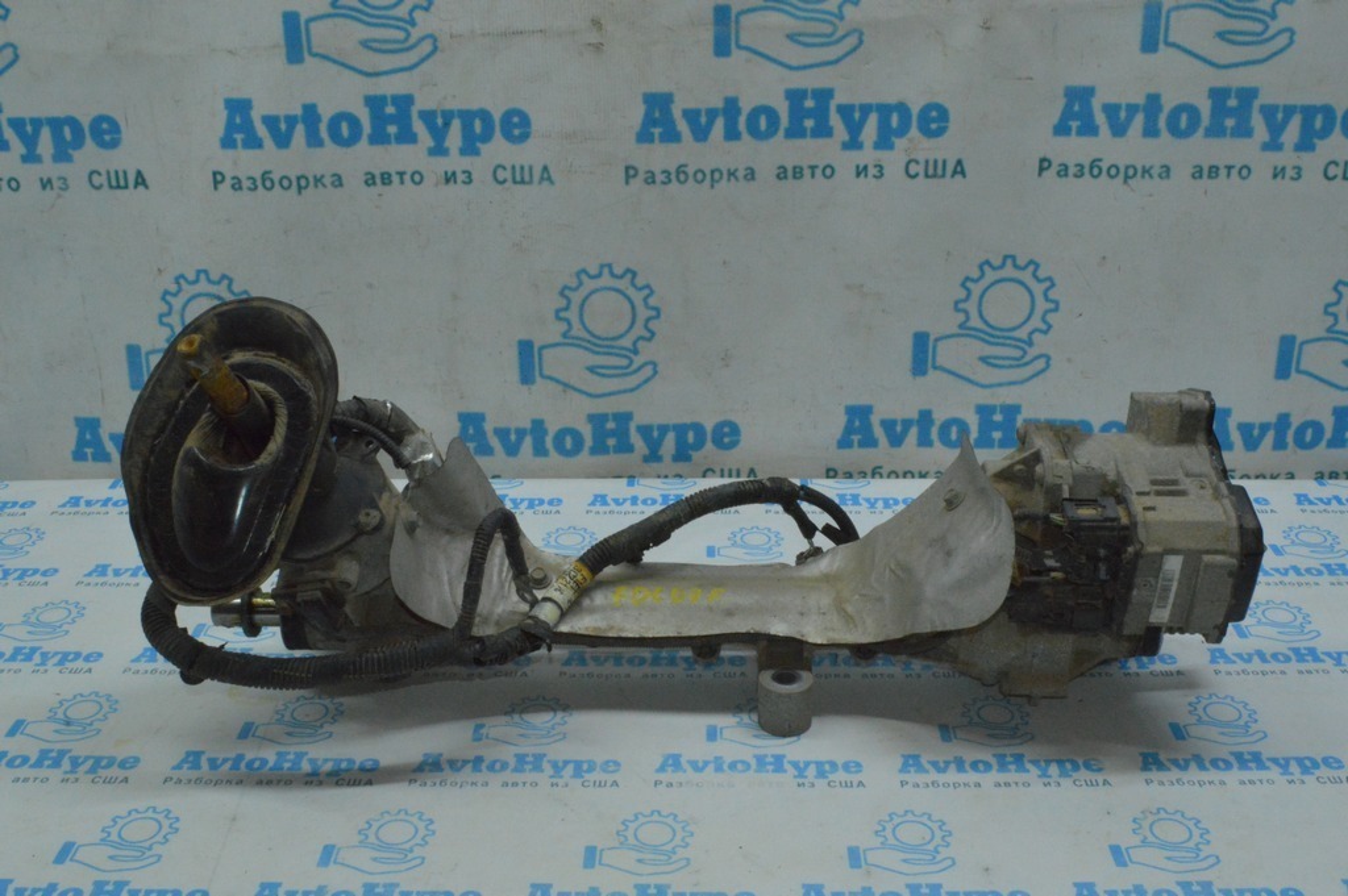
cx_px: 674
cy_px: 448
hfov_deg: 48.0
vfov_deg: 33.0
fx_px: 1515
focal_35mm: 40
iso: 5000
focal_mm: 27
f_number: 25
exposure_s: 1/50
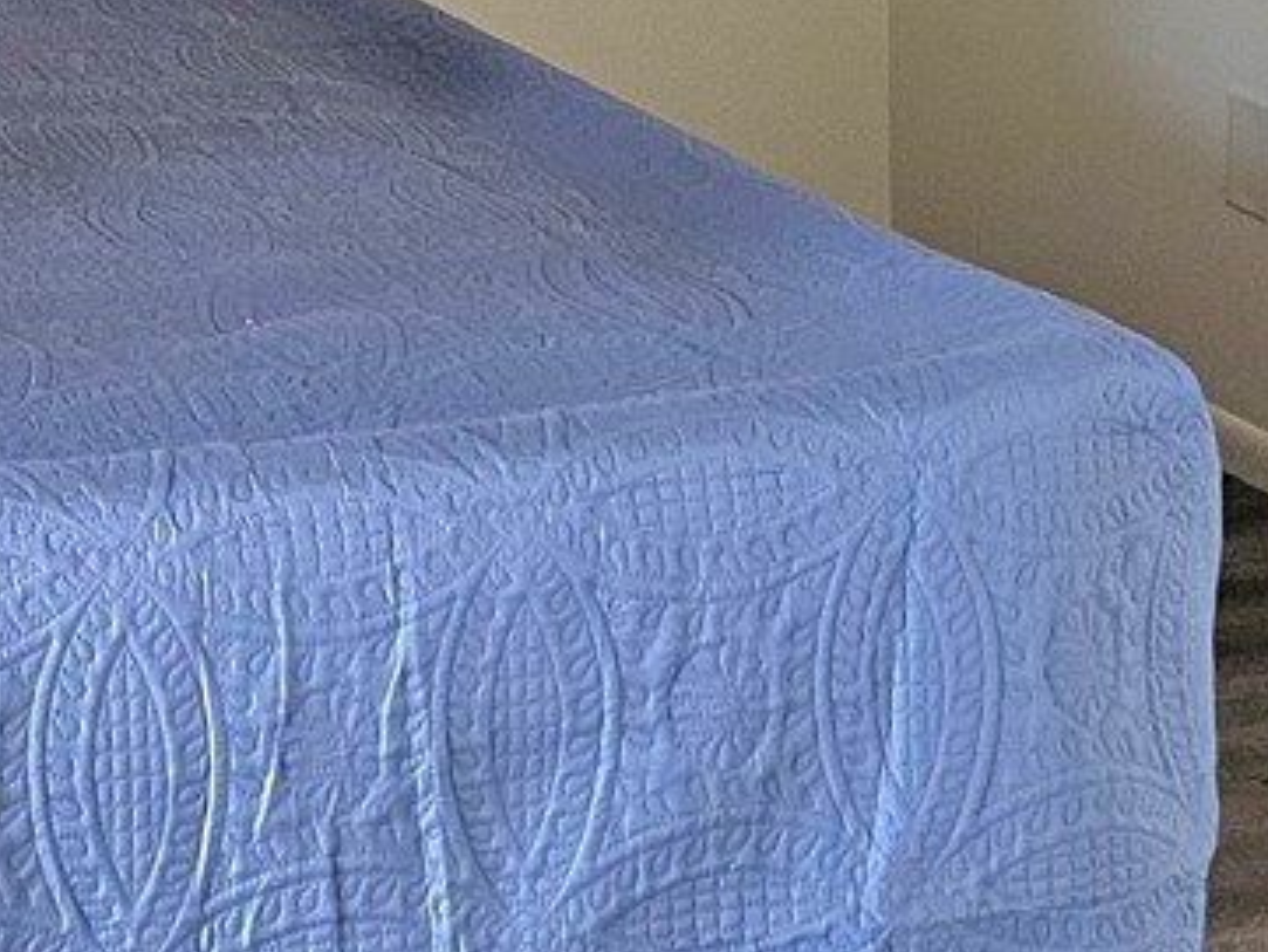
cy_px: -446
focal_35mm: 102
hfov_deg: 18.2
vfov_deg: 13.7
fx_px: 3738
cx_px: -295
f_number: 1.7
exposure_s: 1/40
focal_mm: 6.3
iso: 500
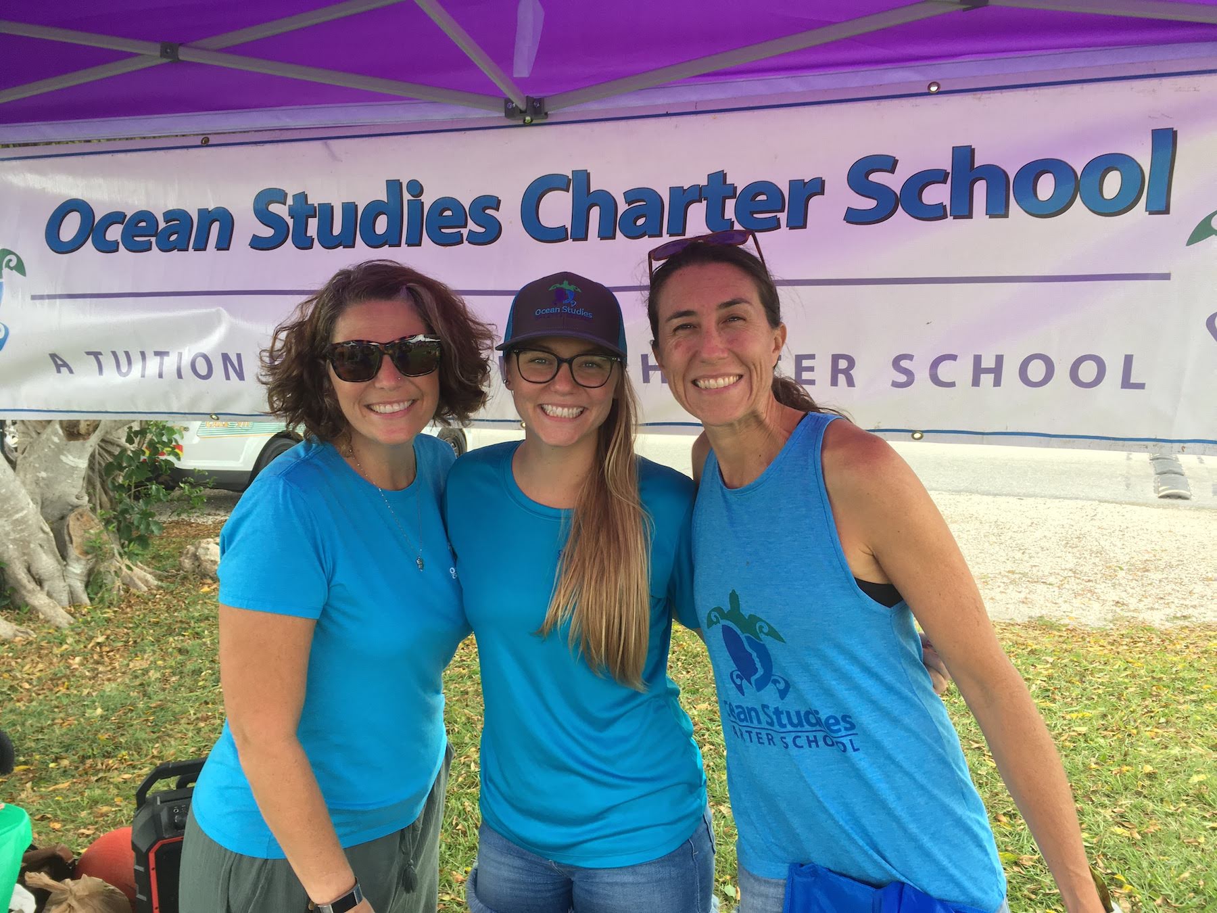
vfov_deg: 48.2
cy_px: 456
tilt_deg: -4.6
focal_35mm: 29
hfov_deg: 61.7
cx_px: 608
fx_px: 1020
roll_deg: -1.0
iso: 25
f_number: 2.2
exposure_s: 1/120
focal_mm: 4.15
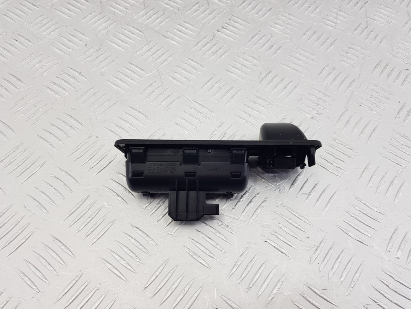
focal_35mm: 26
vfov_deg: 53.1
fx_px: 309
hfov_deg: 67.3
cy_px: 154
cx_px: 206
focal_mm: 4.2
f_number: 1.7
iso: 50
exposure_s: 1/100
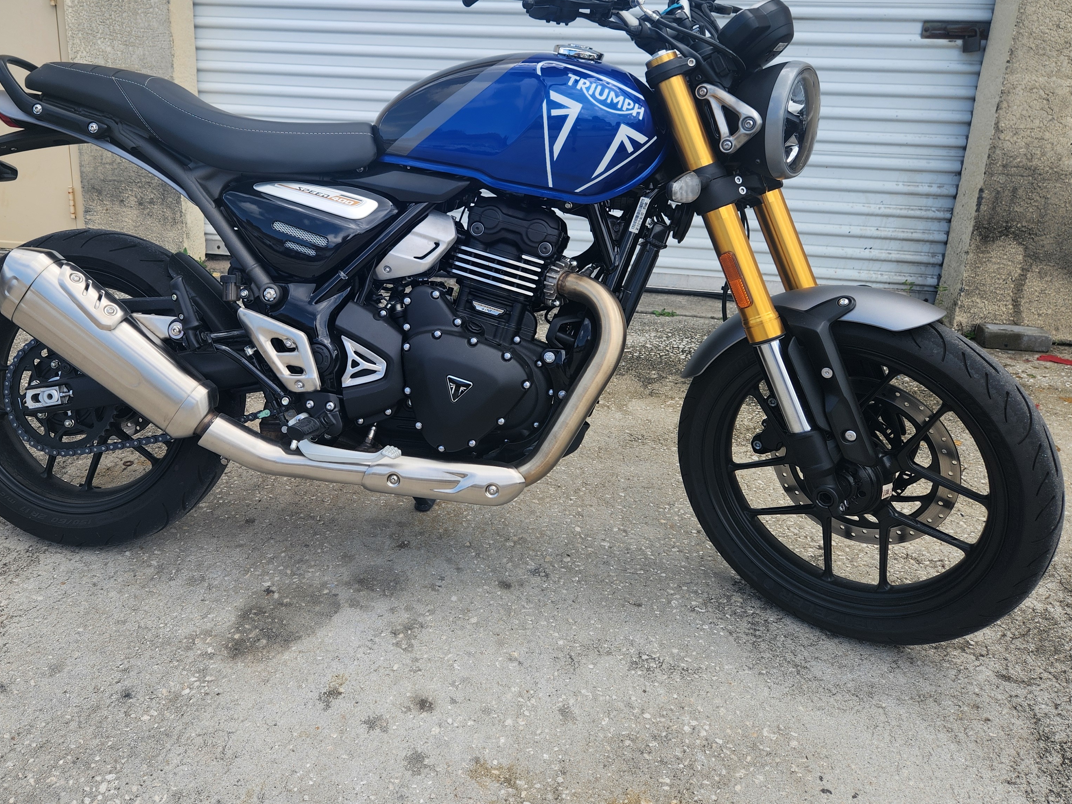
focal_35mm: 30
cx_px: 437
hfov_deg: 59.5
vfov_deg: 46.4
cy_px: 308
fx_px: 929
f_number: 1.8
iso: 20
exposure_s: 1/574
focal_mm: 5.4
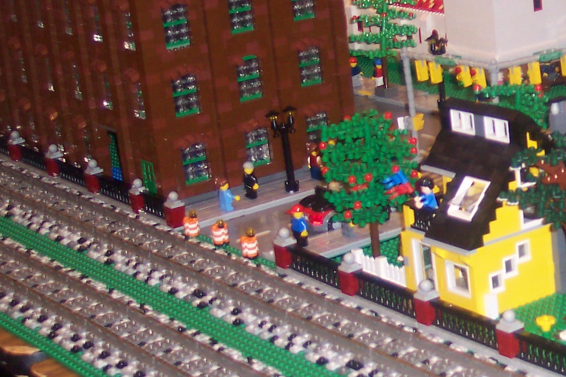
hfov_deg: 20.4
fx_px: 1509
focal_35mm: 96
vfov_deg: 14.3
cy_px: 200
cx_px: 596
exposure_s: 1/30
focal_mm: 8
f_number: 2.8
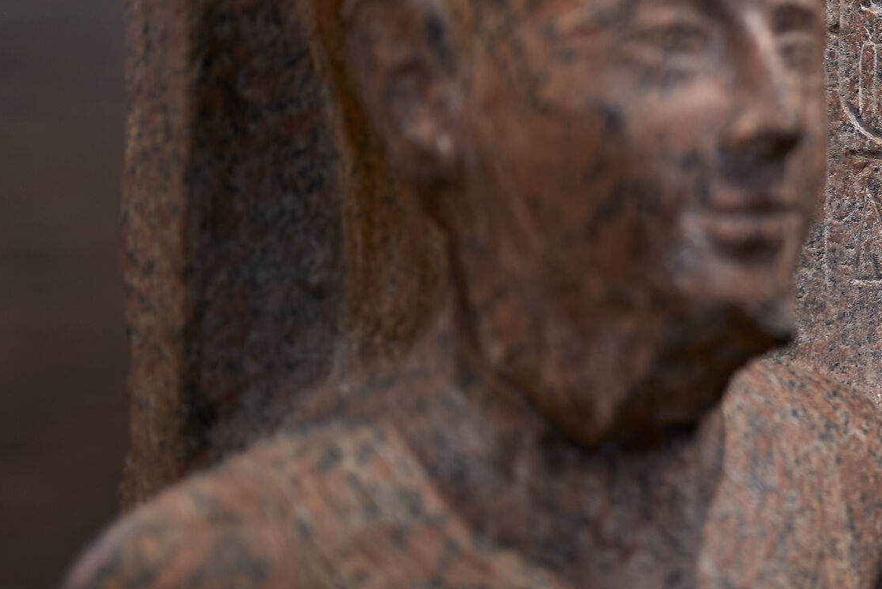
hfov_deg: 30.4
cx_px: 934
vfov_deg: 22.5
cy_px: 157
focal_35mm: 60
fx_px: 1471
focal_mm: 28
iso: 100
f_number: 1.7
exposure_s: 1/30
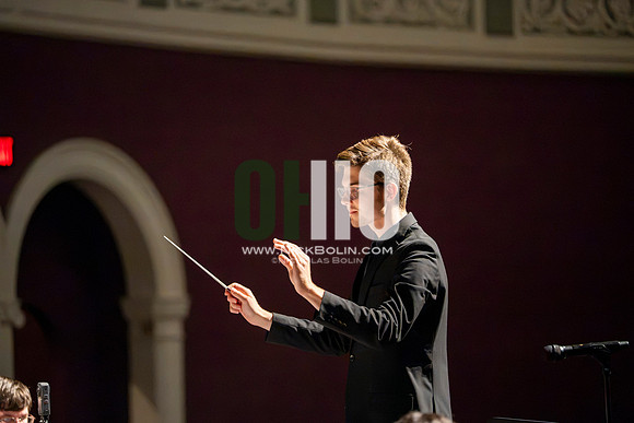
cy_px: 212
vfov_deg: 8.3
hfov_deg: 12.4
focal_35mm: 165
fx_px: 2906
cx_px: 317
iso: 16000
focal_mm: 165
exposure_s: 1/640
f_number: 2.8
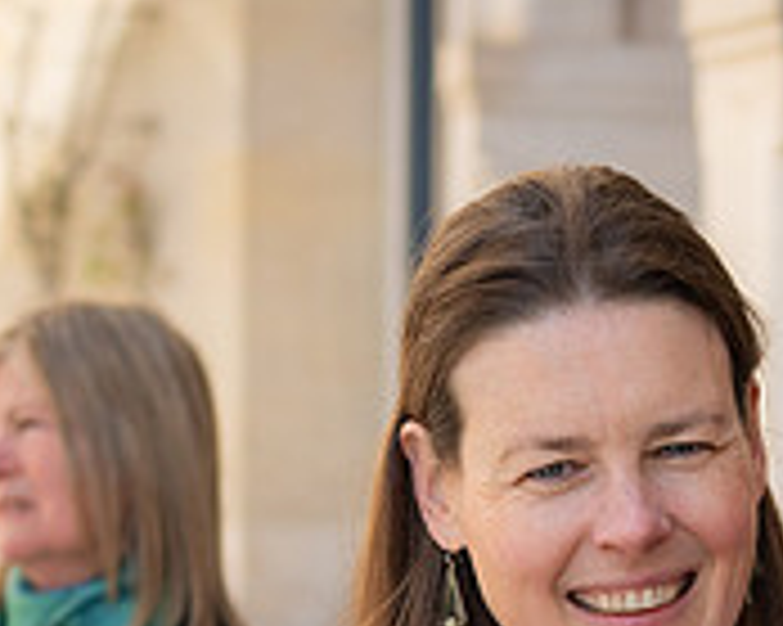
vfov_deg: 8.1
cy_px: 752
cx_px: 778
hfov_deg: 10.2
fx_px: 4354
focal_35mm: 188
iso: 200
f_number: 2.8
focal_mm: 40
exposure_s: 1/3200
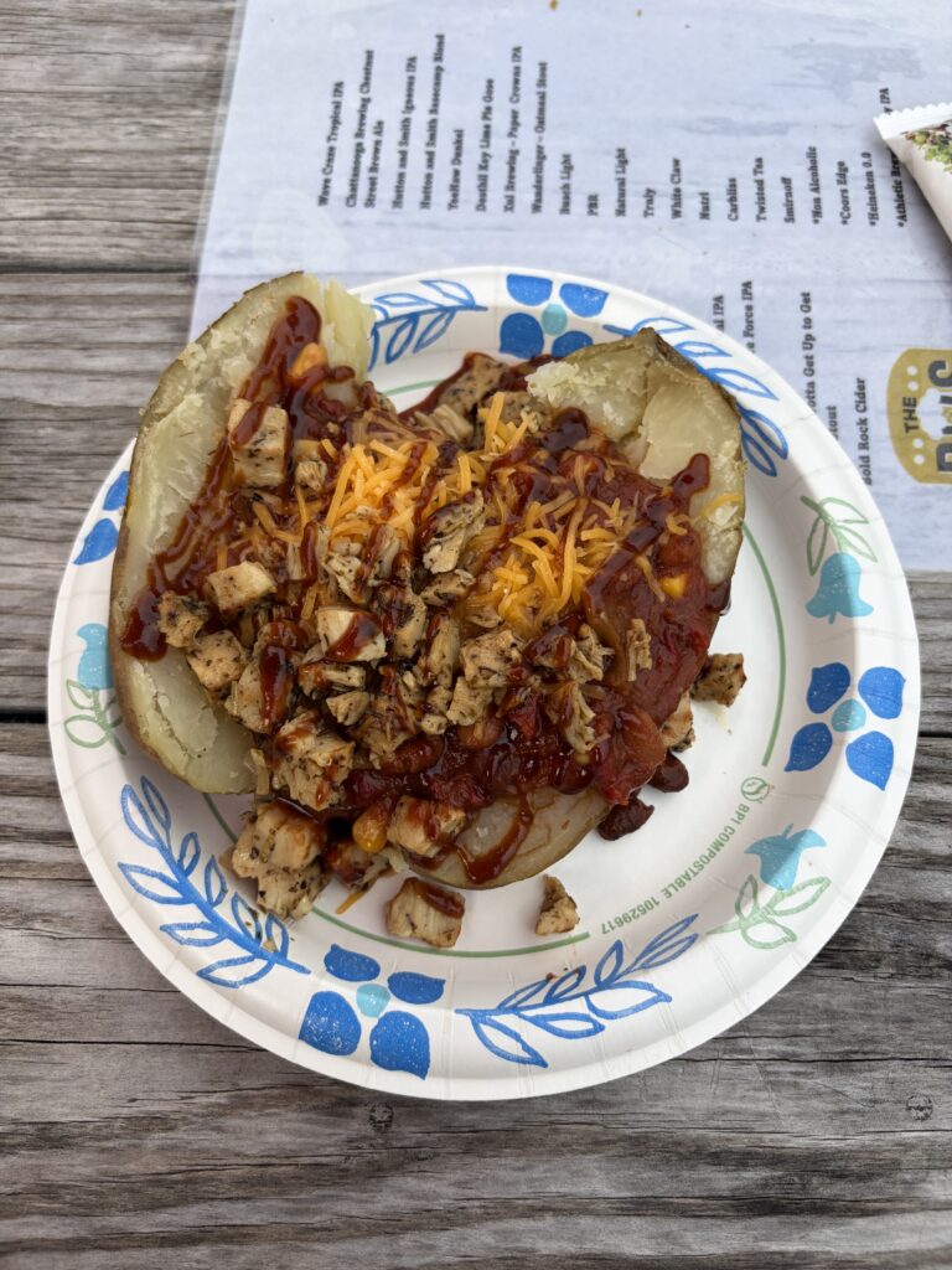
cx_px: 476
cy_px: 635
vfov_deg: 67.3
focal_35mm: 26
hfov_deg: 53.1
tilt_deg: -67.4
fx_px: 953
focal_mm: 5.96
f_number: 1.6
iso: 32
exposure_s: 1/121
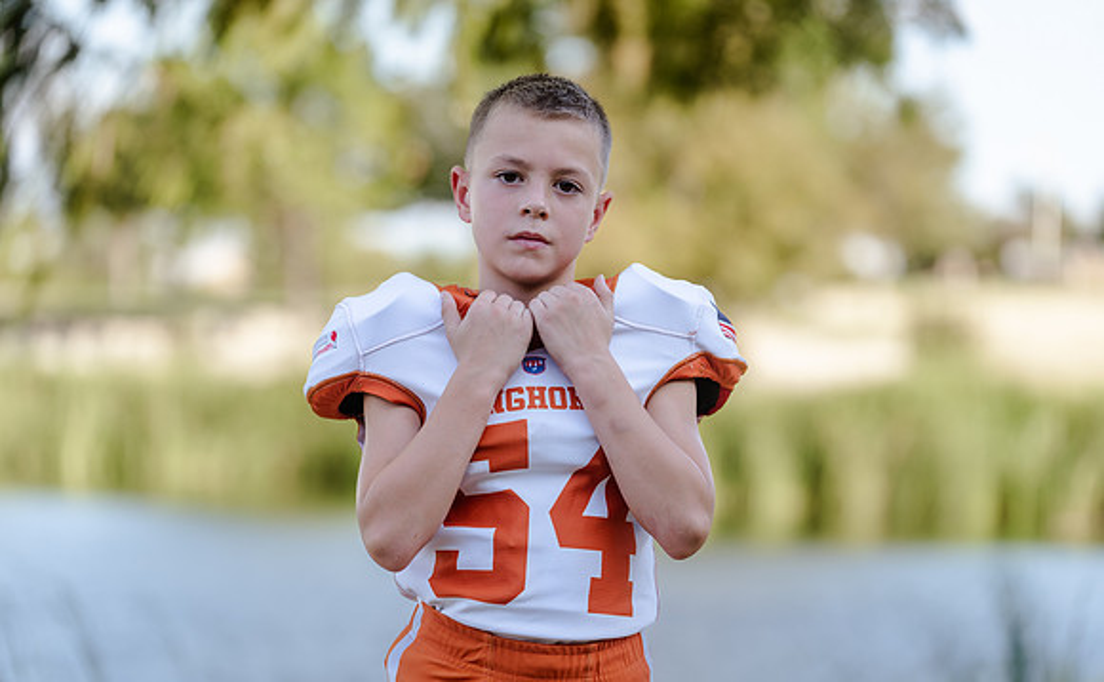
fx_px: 3969
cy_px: 370
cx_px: 554
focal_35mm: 132
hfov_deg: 15.8
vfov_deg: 9.8
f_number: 3.2
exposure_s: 1/320
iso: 125
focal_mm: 129
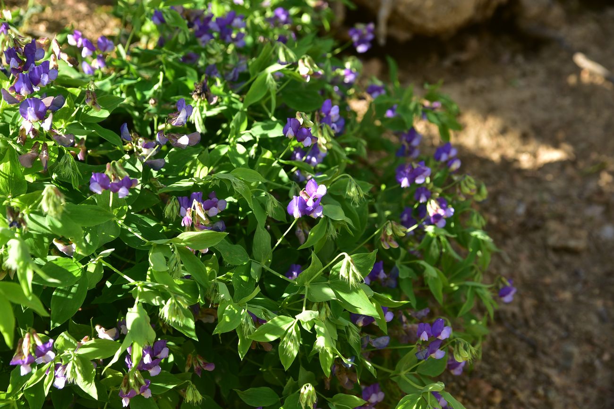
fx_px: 853
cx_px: 307
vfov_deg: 27.0
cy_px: 204
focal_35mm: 50
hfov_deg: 39.6
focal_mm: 50
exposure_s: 1/125
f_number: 6.3
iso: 160
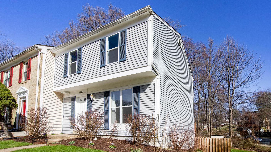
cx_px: 136
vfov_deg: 63.8
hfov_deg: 95.9
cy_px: 83
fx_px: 122
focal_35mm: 17
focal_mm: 16
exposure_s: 1/4000
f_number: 8
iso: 800
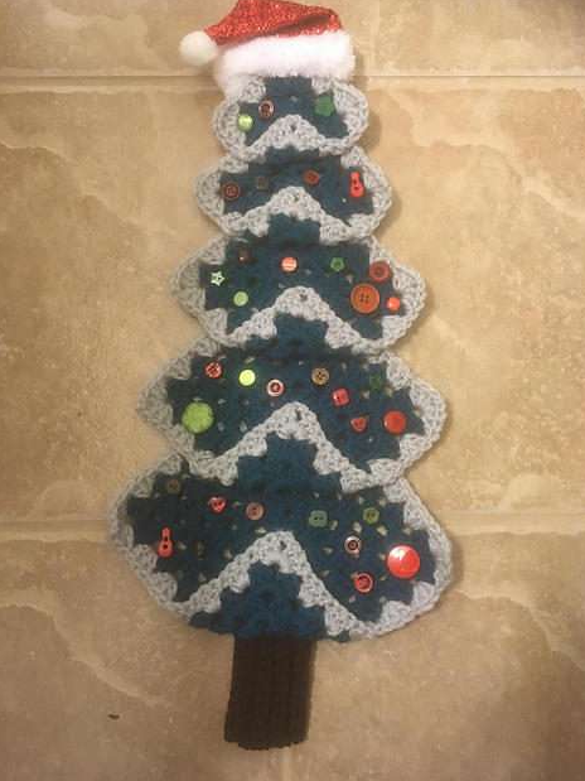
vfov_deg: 60.0
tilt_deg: -81.3
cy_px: 379
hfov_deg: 46.8
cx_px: 299
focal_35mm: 30
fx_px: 676
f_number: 2.2
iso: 200
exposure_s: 1/24
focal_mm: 4.15
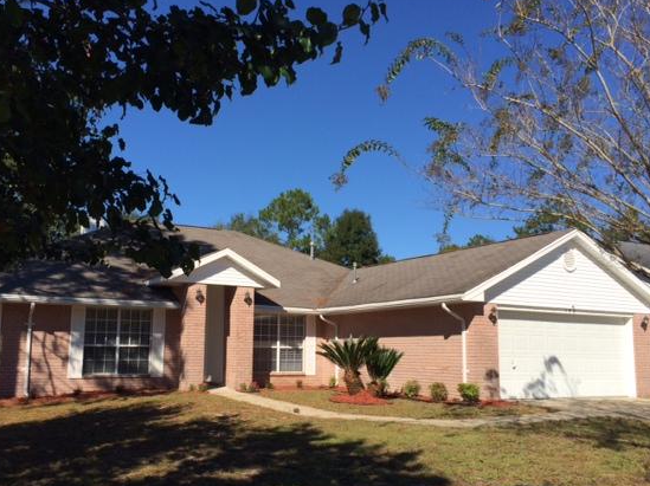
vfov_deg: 40.6
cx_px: 292
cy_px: 270
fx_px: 657
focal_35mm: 35
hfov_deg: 52.6
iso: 40
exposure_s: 1/2415
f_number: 2.2
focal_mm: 4.12
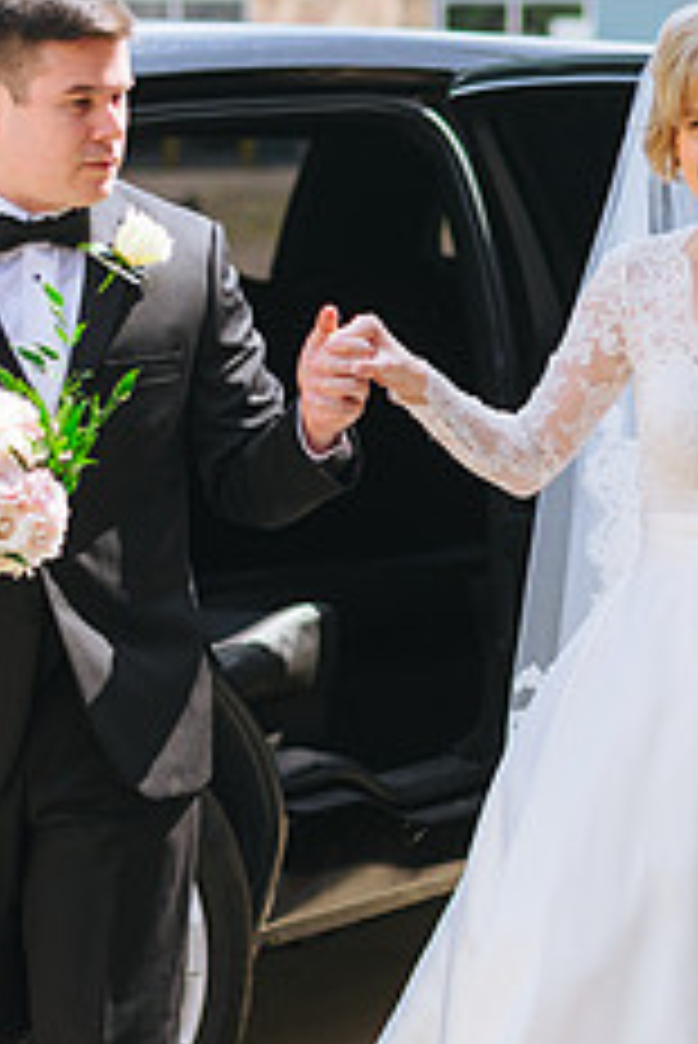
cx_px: 621
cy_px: 740
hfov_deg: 10.9
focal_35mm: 125
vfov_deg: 16.3
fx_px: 3630
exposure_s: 1/2000
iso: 100
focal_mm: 50
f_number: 2.2
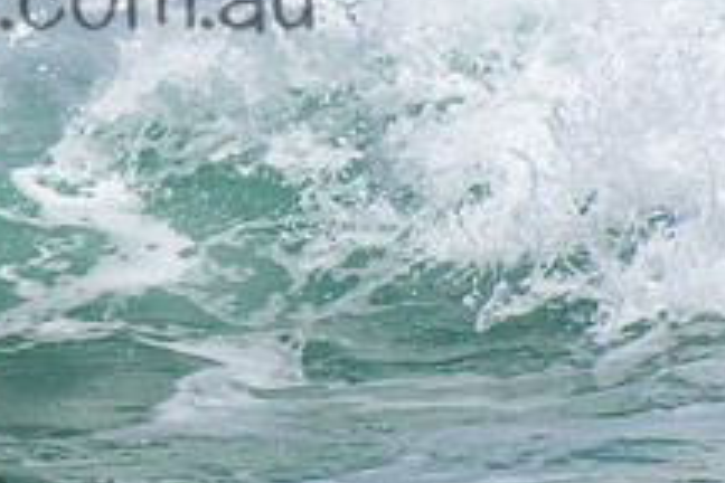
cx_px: -40
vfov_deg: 0.9
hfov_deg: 1.3
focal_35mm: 1612
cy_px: -49
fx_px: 32461
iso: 220
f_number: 5.6
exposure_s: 1/2000
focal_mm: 400
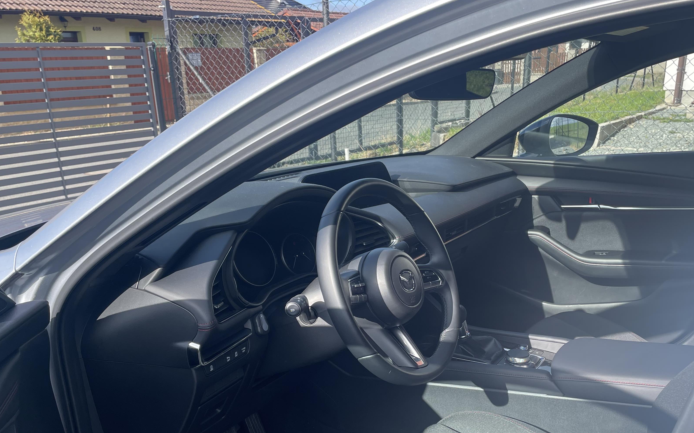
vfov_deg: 35.7
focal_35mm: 35
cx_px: 380
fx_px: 662
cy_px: 311
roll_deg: +1.2
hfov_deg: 55.2
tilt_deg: -21.4
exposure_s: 1/739
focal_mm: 4.2
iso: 32
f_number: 1.6
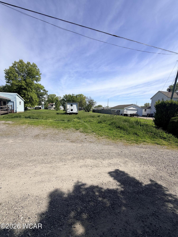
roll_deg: -0.5
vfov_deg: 102.1
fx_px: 96
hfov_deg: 85.7
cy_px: 118
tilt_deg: -5.0
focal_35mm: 14
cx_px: 89
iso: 20
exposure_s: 1/1167
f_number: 2.2
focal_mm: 2.22
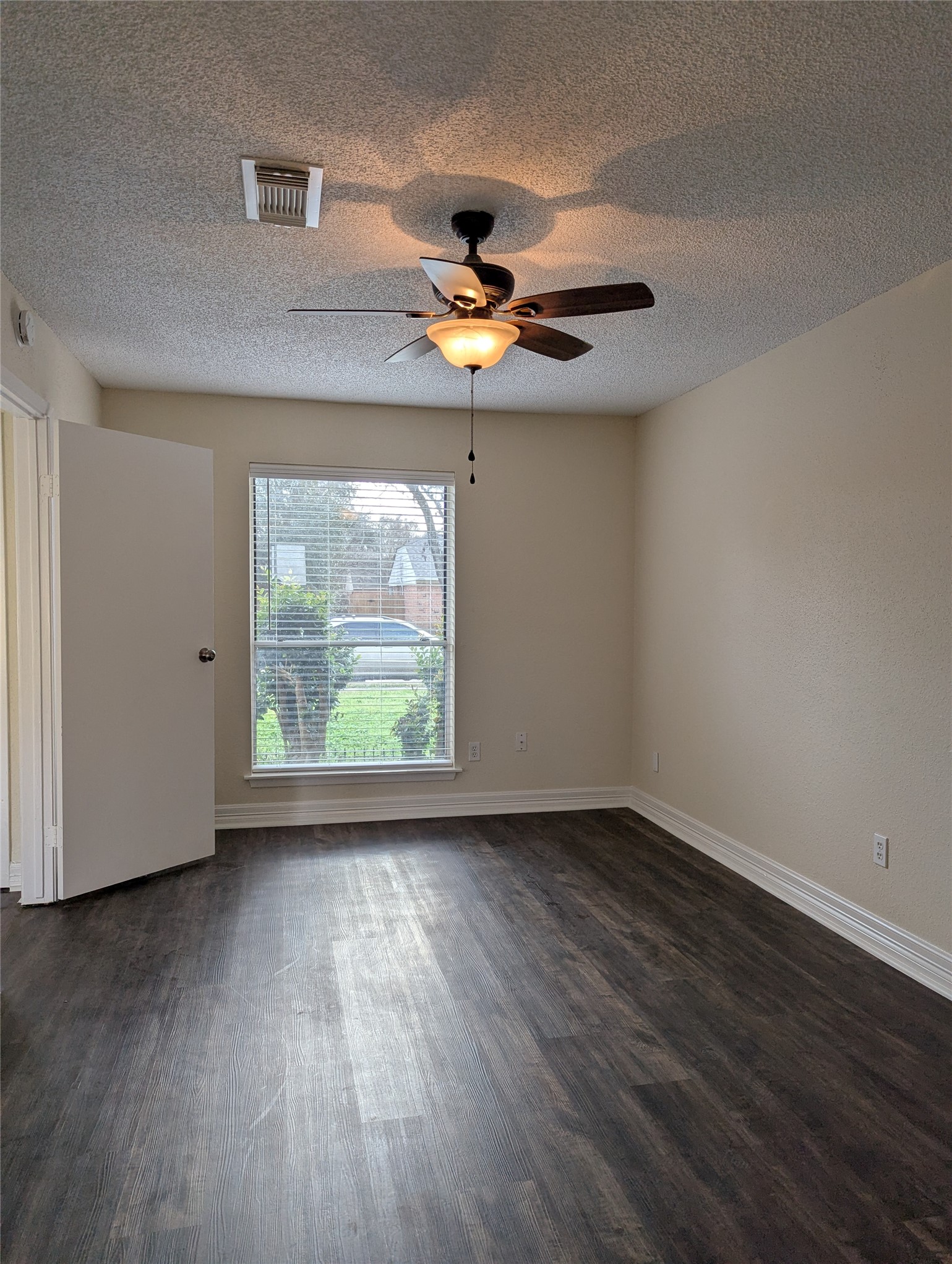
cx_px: 476
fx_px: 878
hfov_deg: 57.0
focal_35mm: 24
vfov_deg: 71.5
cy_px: 632
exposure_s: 1/120
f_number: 1.85
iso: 71
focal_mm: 6.81
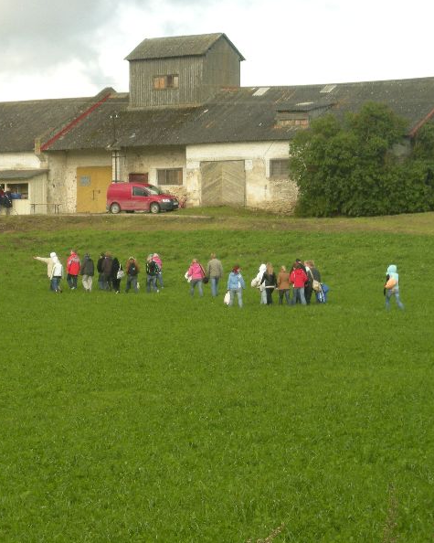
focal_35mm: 138
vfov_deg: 14.0
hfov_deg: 11.2
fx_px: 2216
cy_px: 271
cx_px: 135
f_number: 4.7
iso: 64
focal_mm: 17.1
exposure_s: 1/125
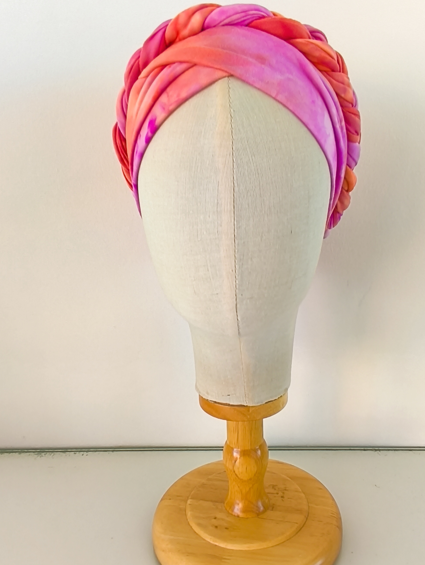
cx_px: 239
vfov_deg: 61.6
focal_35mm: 29
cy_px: 300
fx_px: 474
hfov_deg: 48.2
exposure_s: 1/30
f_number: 2.2
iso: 50
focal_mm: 1.65
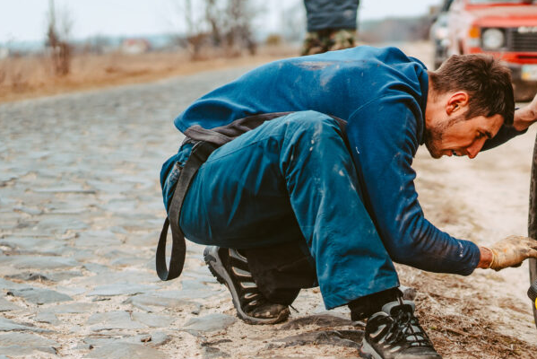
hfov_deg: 21.4
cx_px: 420
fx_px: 1403
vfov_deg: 14.5
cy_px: 245
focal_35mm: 94
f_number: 2
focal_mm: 55
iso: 400
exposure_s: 1/3200
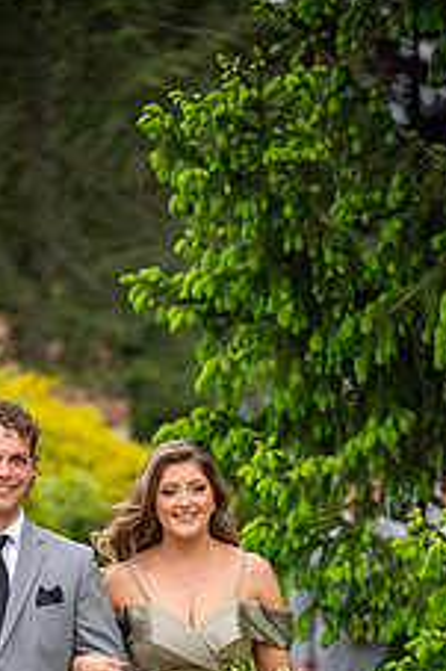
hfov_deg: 4.5
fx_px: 5713
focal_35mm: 307
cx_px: 130
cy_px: 647
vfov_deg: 6.7
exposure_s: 1/320
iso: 100
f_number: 2.8
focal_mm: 155
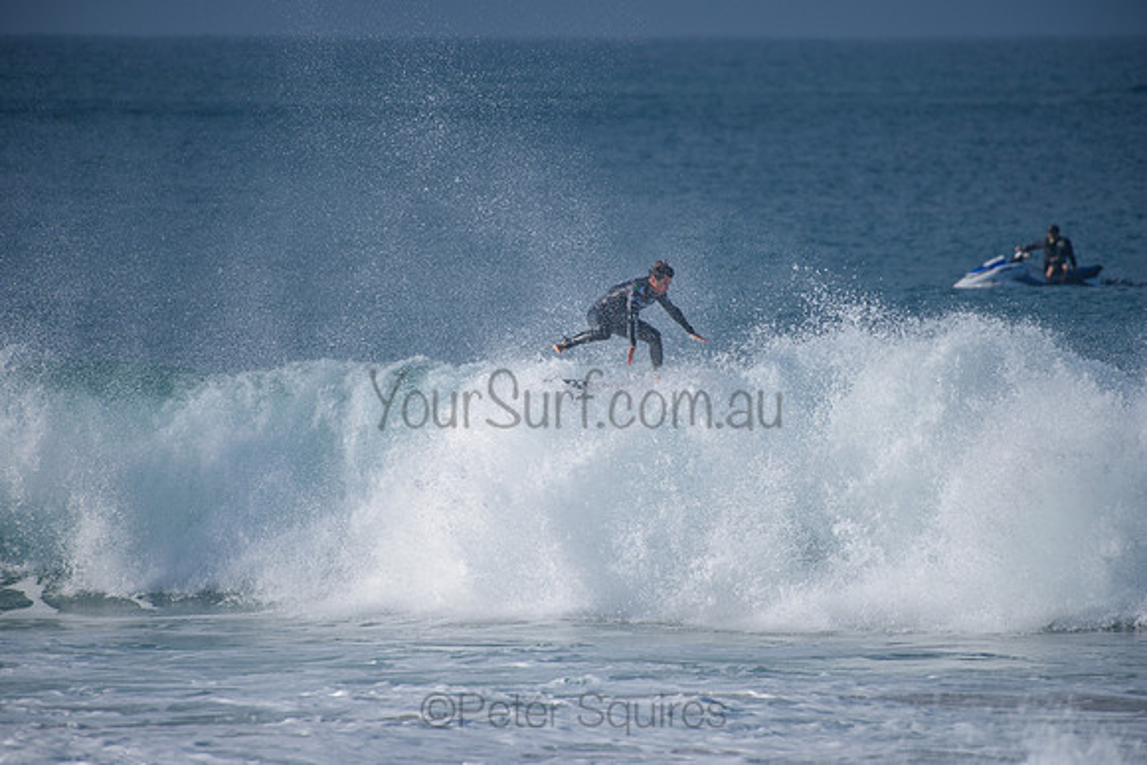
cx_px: 574
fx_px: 16407
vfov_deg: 2.7
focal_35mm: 515
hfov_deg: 4.0
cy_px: 382
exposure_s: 1/2000
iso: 200
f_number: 5.6
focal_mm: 500
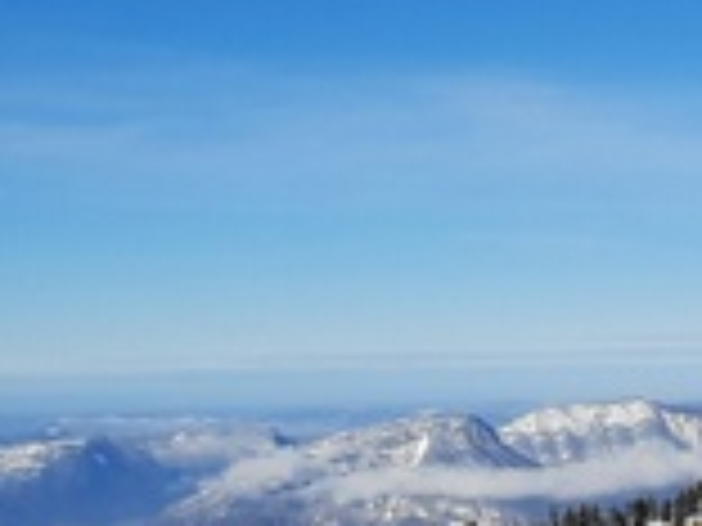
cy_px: 495
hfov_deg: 15.1
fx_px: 2596
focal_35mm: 128
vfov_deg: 11.5
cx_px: 720
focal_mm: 4.6
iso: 32
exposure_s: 1/2392
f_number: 2
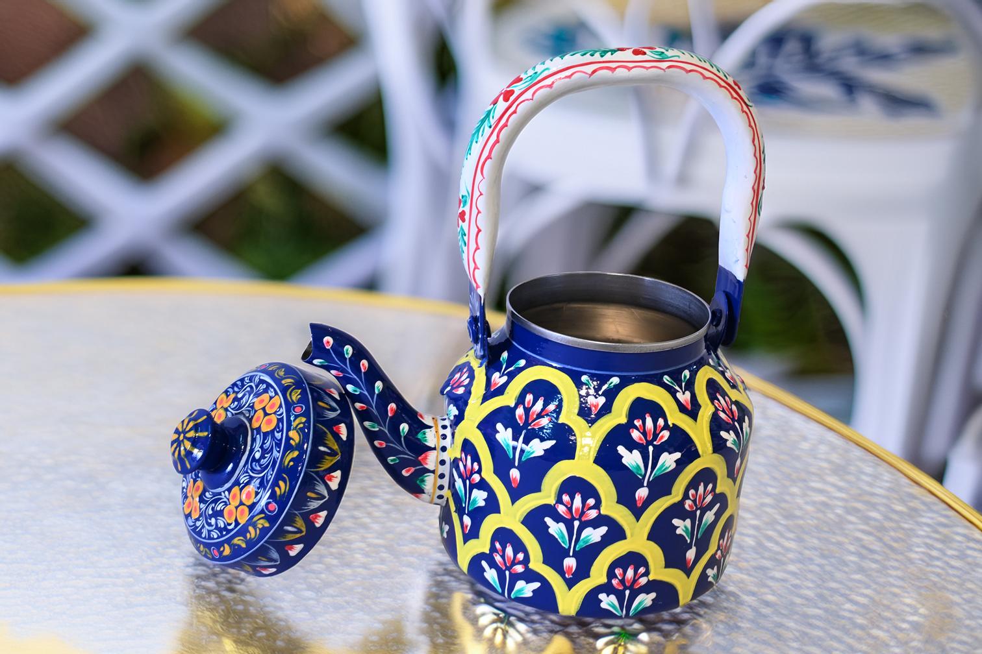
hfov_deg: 44.5
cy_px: 327
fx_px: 1200
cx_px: 491
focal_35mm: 44
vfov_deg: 30.5
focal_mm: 44
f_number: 22
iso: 2500
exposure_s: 1/20
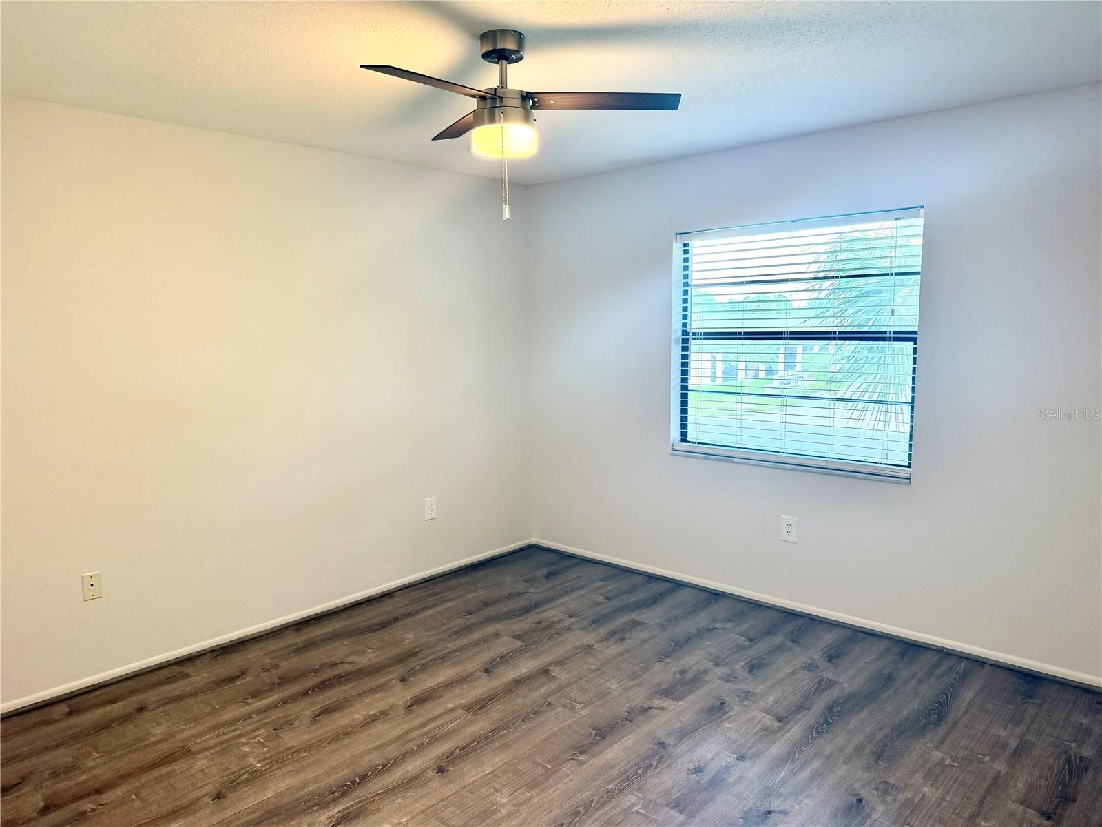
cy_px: 414
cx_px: 551
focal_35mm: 24
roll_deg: +1.1
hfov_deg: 71.6
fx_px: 764
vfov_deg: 56.8
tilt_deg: -7.2
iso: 200
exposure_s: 1/124
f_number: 1.78
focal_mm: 6.76
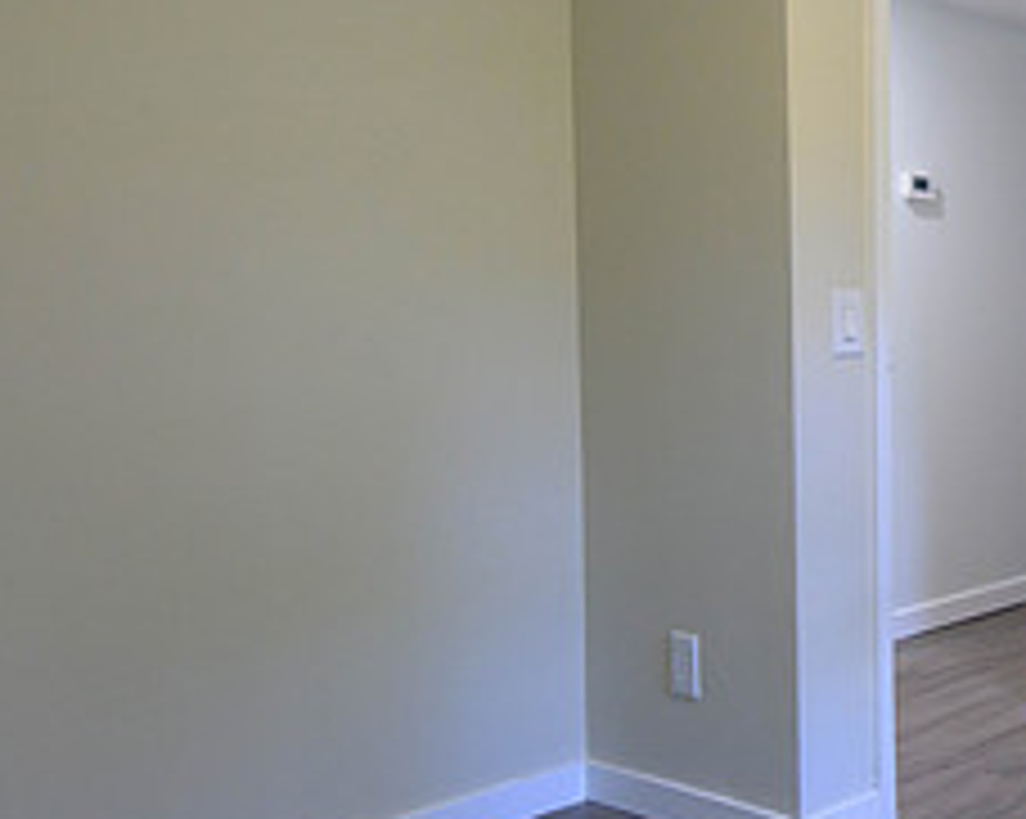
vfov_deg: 35.6
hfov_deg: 35.3
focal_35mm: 42
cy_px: 349
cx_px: 1210
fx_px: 1274
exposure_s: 1/100
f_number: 5
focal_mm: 17
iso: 1000
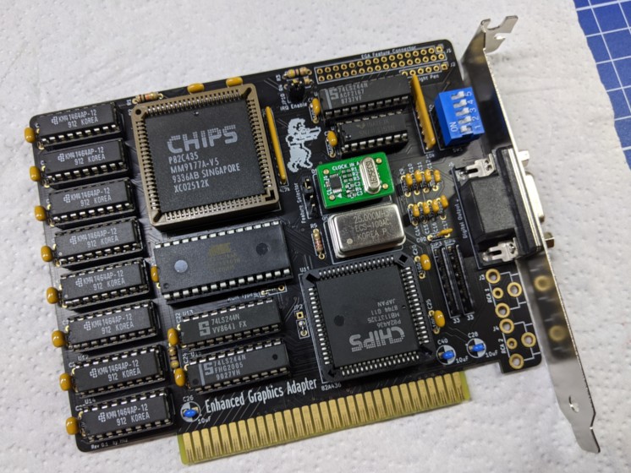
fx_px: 492
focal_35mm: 27
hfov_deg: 65.3
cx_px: 316
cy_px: 236
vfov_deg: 51.4
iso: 62
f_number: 1.8
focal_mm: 4.44
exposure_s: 1/25
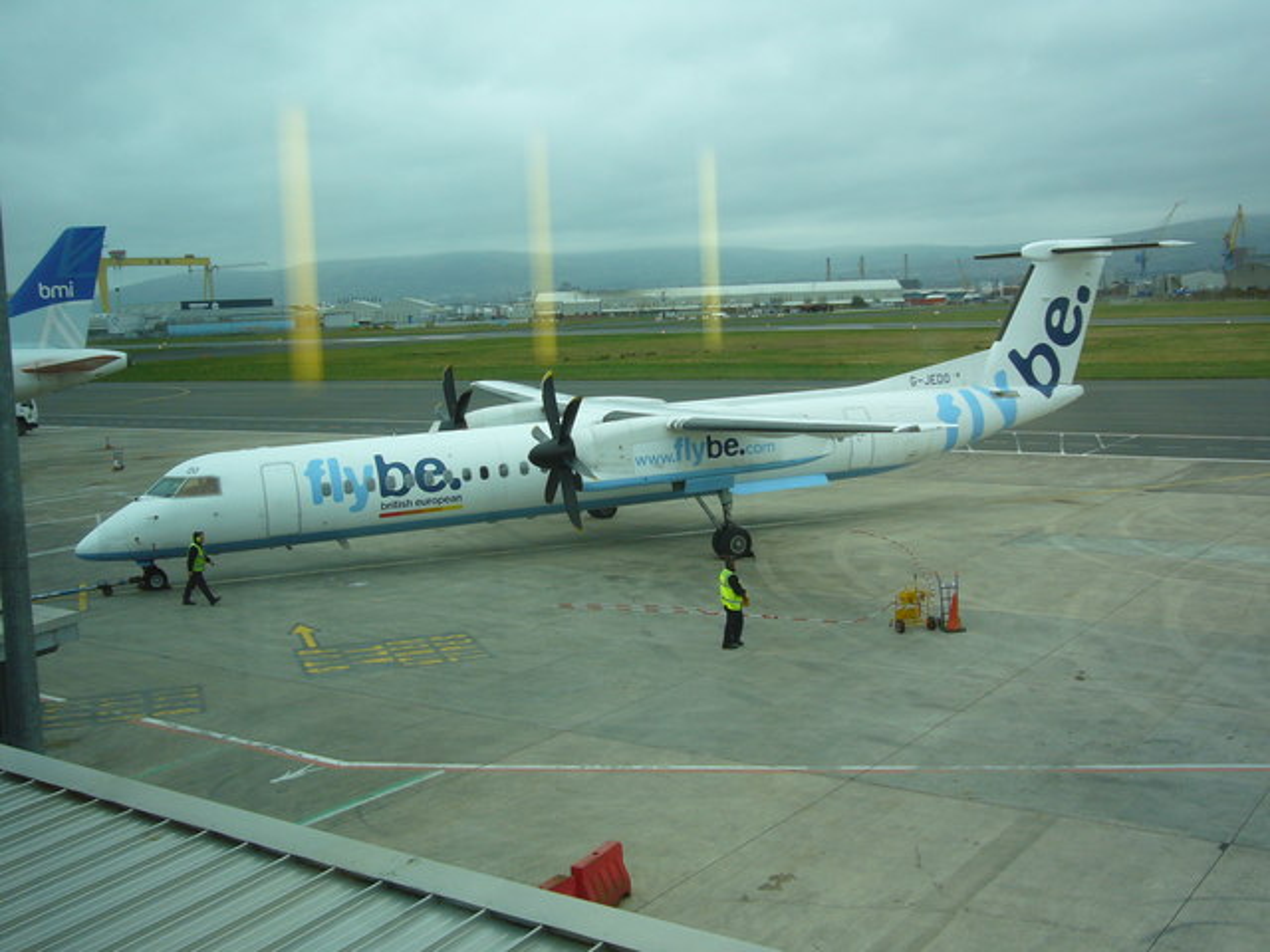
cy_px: 476
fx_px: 1431
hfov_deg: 47.9
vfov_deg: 36.8
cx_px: 635
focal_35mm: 39
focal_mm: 6.4
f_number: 3.2
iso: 80
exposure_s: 1/100
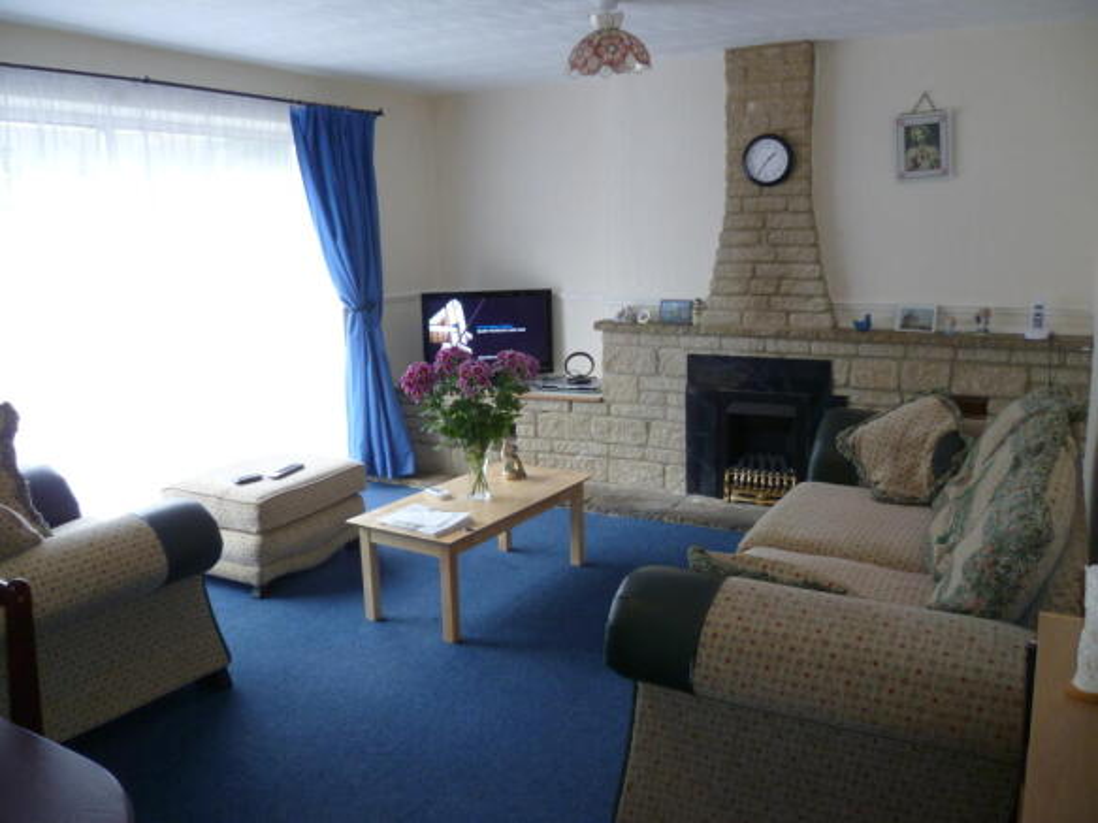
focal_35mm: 28
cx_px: 549
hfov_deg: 63.5
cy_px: 412
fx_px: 888
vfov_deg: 49.7
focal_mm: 5
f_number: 2.8
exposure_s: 1/30
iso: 100
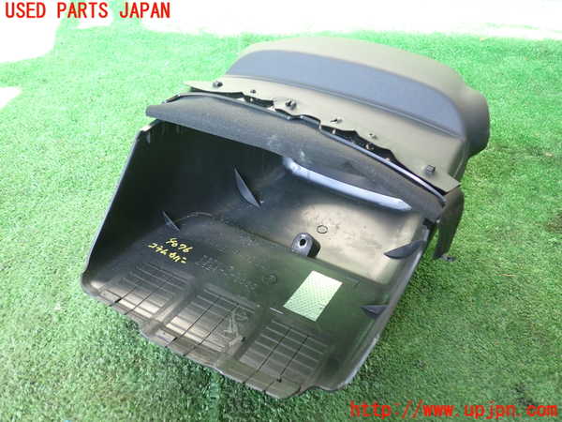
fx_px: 487
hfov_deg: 60.0
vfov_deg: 46.8
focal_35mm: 30
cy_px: 211
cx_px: 281
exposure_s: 1/60
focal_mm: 5.4
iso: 200
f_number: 2.3
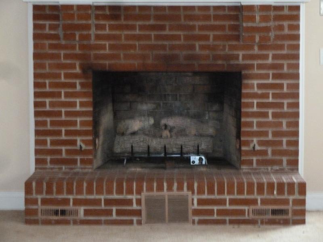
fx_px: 1036
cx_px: 162
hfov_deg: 17.7
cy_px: 121
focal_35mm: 111
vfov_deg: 13.3
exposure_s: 1/30
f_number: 4.4
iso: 800
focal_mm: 18.2
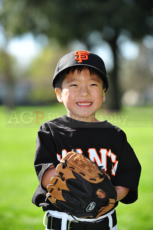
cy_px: 115
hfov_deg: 9.5
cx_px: 76
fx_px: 925
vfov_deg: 14.2
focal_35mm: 145
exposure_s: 1/500
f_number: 4.5
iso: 200
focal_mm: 145
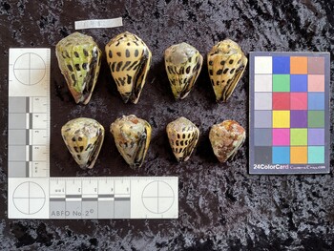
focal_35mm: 29
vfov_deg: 48.3
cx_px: 167
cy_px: 126
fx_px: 280
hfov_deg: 61.6
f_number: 1.8
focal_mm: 3
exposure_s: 1/60
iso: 50
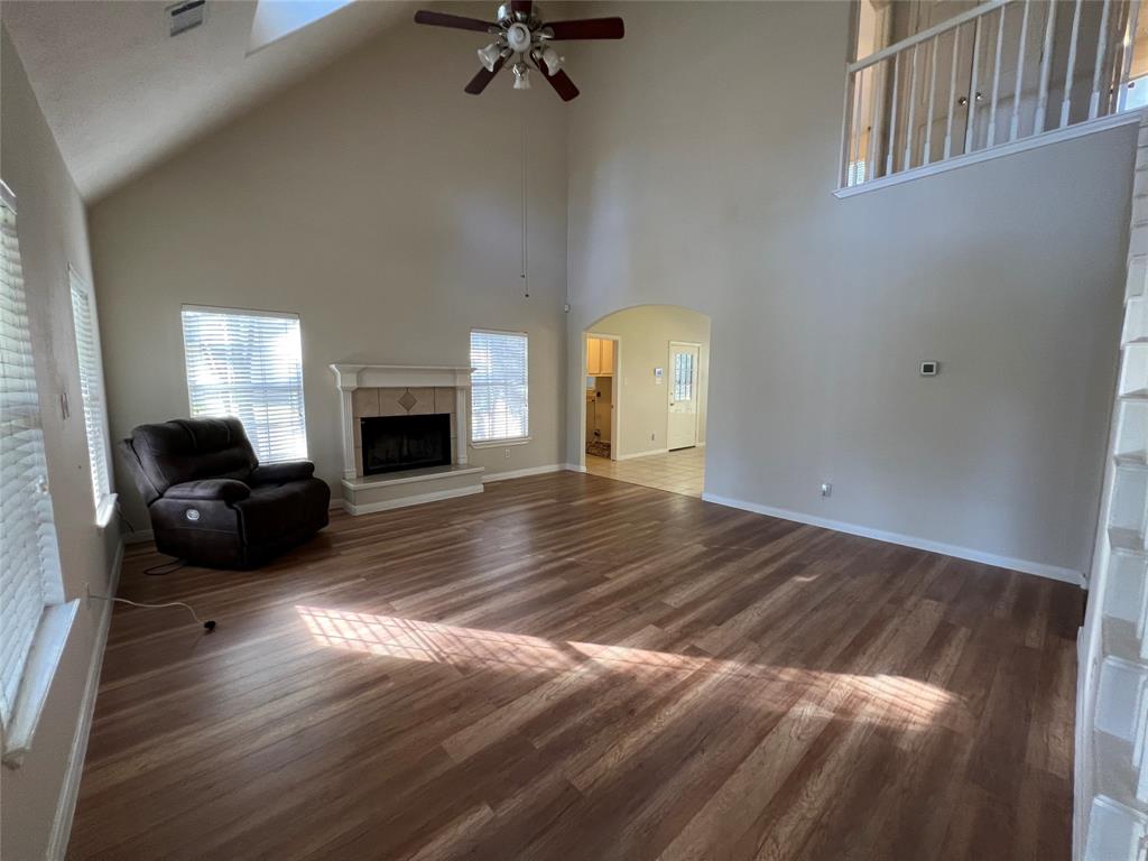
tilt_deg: -6.1
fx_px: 431
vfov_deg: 89.9
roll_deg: -0.2
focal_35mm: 13
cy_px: 430
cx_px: 574
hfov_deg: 106.2
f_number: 1.8
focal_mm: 1.57
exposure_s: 1/75
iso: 250
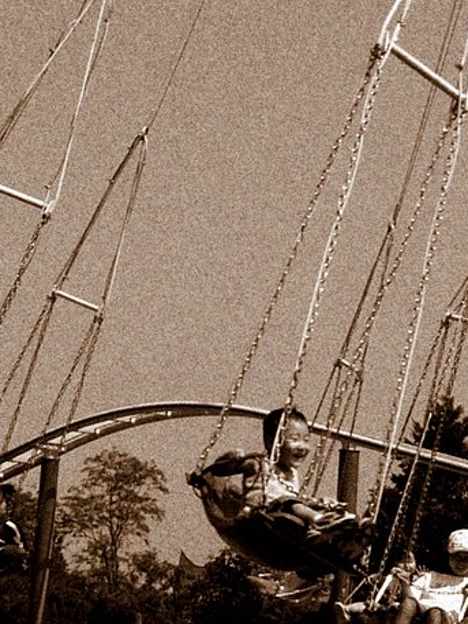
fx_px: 2342
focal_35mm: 130
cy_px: 98
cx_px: 277
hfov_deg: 11.4
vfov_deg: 15.0
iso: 50
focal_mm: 7.7
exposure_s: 1/500
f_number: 5.6
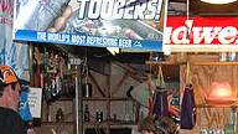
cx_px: 193
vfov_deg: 6.0
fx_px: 1256
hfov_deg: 10.8
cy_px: 226
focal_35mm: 199
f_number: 5.6
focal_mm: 42
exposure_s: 1/60
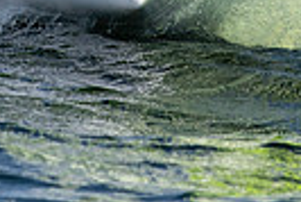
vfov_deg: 0.7
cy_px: -187
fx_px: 16640
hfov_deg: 1.0
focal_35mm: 1988
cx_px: 23
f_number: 5
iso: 400
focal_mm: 300
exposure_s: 1/6400
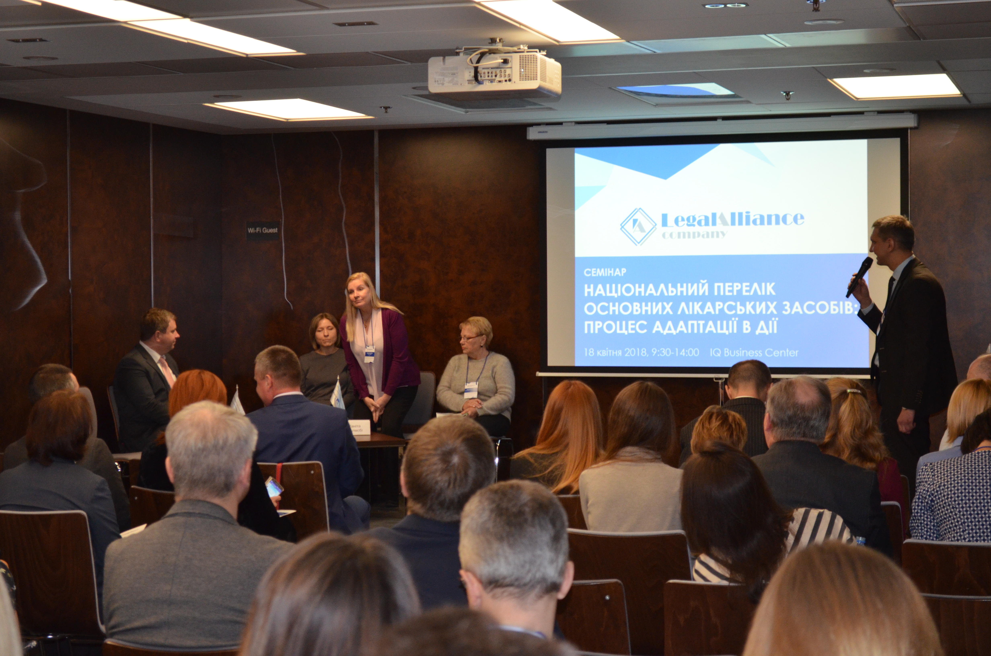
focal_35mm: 69
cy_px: 328
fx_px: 1895
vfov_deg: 19.6
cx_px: 496
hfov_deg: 29.3
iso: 1100
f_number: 5.3
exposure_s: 1/60
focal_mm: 46
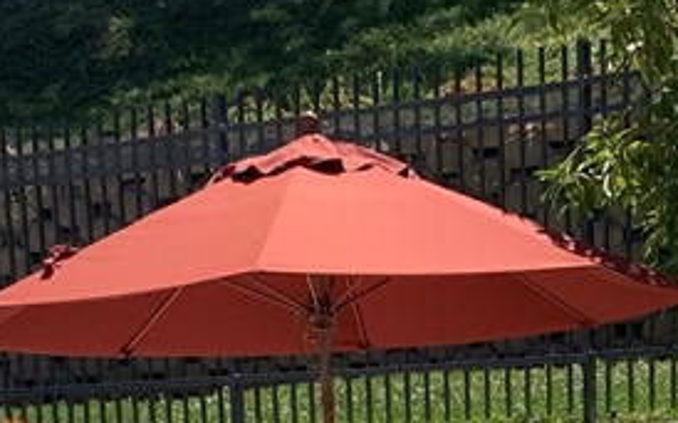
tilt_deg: -11.8
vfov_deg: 11.3
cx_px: 465
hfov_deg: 20.1
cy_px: 898
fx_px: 1902
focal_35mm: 103
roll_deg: +2.2
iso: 25
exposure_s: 1/3401
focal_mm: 4.25
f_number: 1.8
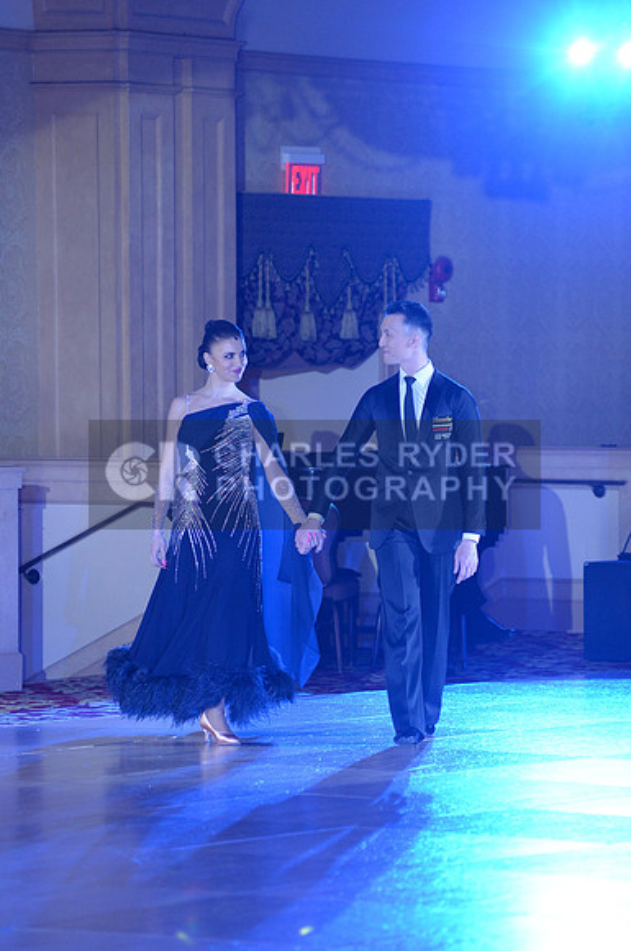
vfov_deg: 10.3
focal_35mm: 200
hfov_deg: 6.8
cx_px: 316
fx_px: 5274
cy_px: 476
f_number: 5
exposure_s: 1/250
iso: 4000
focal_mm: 200
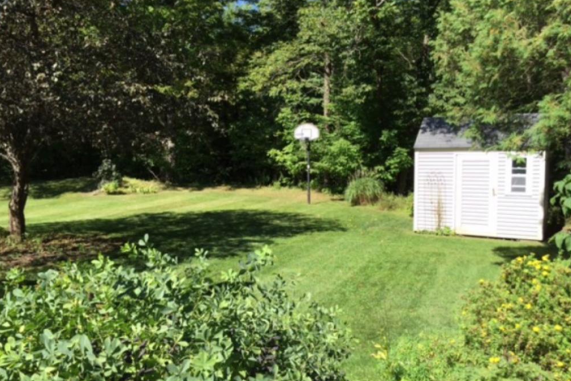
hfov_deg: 60.3
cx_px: 282
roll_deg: -0.5
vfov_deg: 42.3
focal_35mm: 31
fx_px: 492
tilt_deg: -3.6
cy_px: 190
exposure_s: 1/842
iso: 32
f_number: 2.2
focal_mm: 4.15
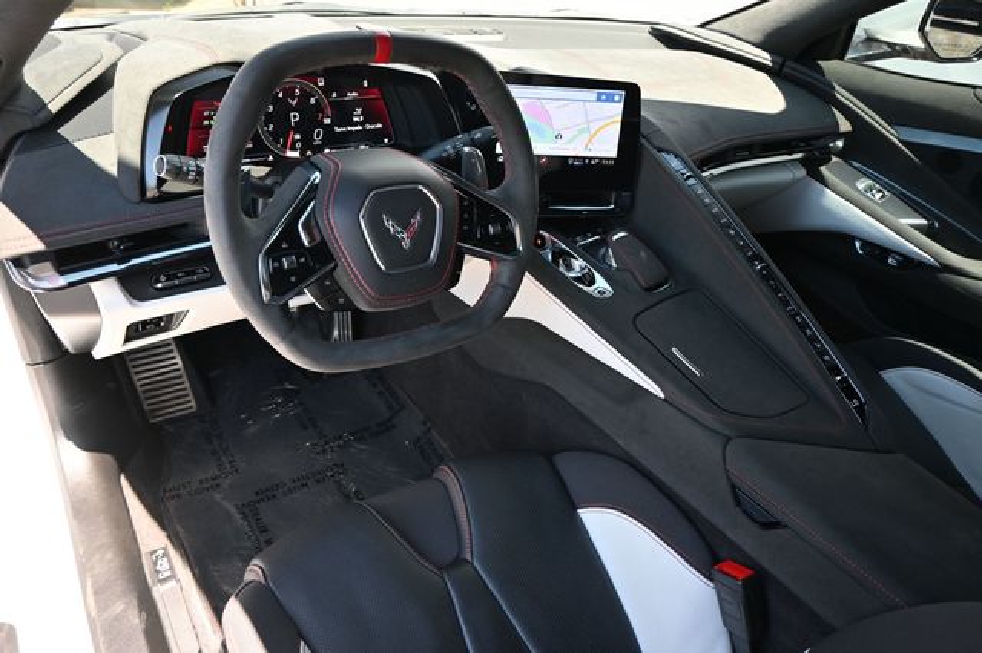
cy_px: 326
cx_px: 491
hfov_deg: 70.5
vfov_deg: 50.4
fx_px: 695
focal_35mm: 26
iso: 400
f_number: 3.5
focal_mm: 17
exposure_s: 1/200
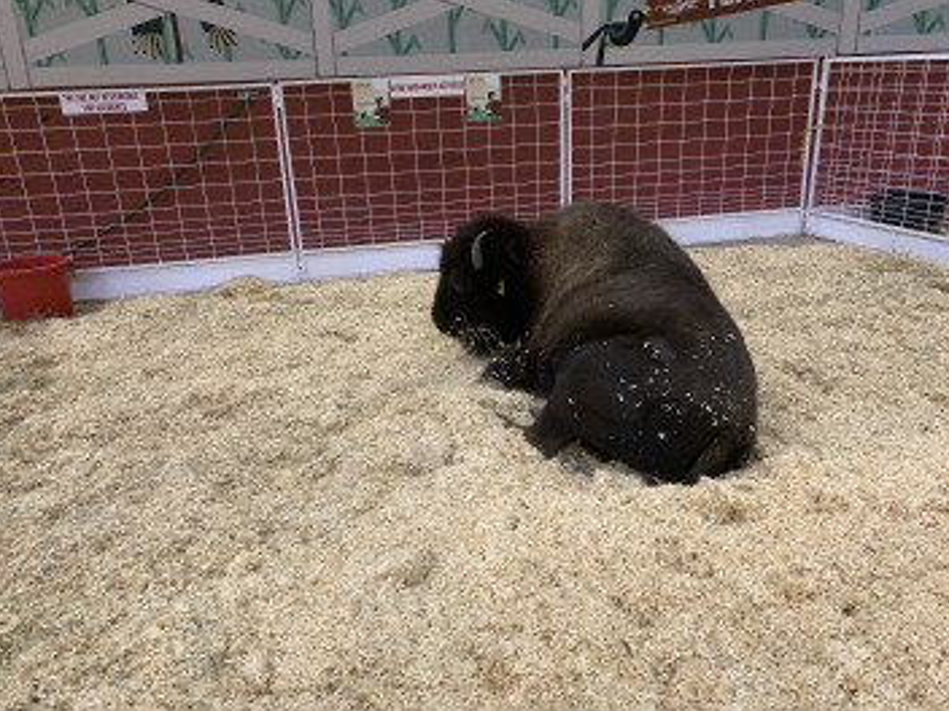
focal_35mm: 27
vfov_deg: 51.3
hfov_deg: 65.3
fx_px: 740
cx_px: 477
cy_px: 345
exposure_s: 1/49
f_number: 1.8
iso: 400
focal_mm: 4.25
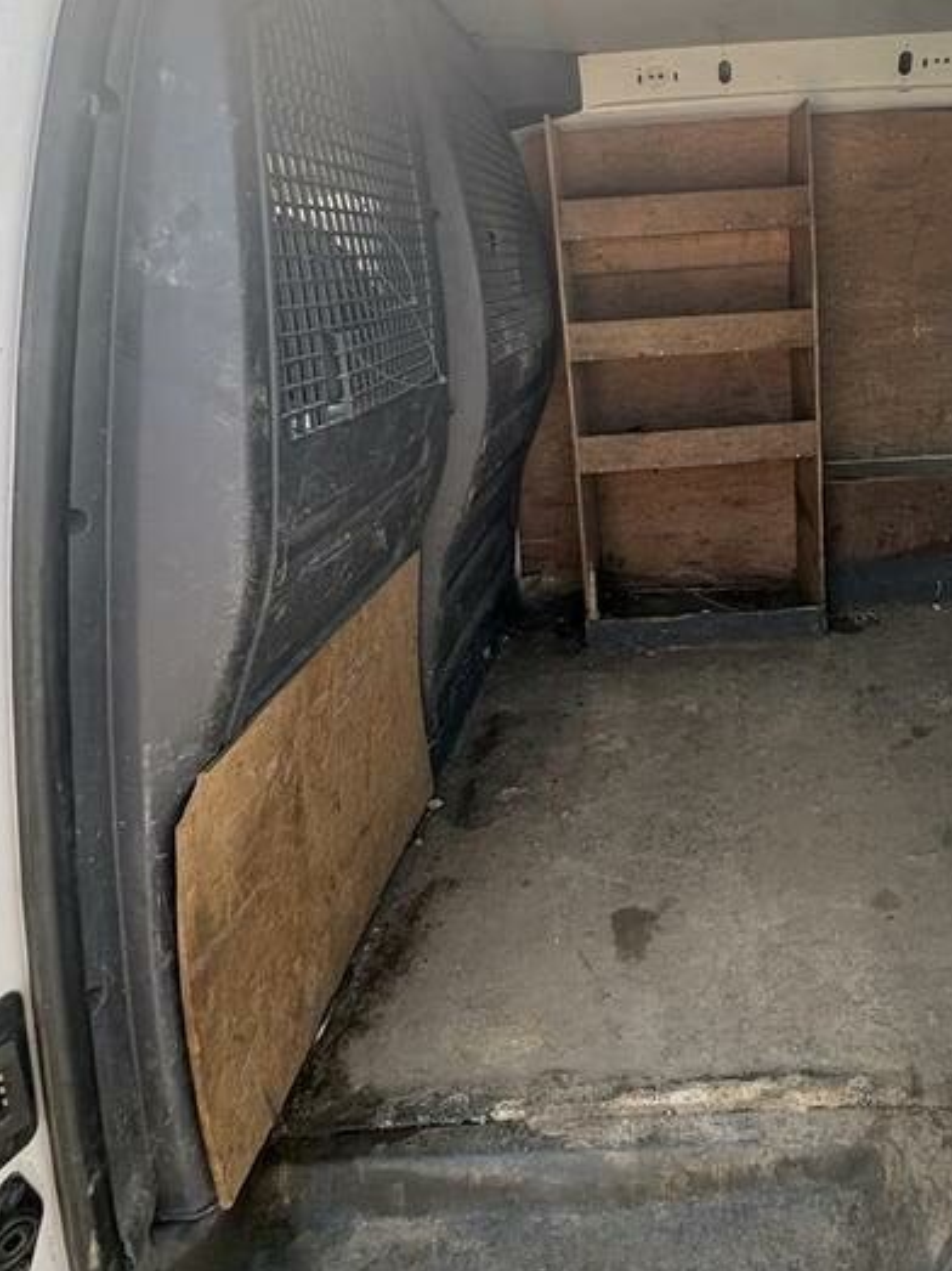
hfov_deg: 54.8
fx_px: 880
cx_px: 680
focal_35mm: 24
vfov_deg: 69.6
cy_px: 425
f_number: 2.2
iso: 64
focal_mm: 2.22
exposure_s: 1/176
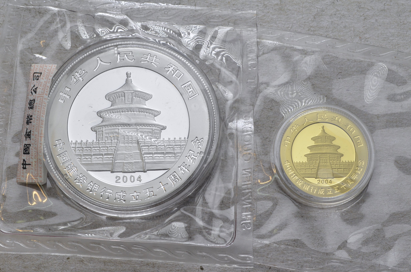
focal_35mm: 66
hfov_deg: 30.6
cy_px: 136
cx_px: 206
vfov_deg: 20.5
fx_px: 752
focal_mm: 44
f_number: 14
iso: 400
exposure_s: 1/250
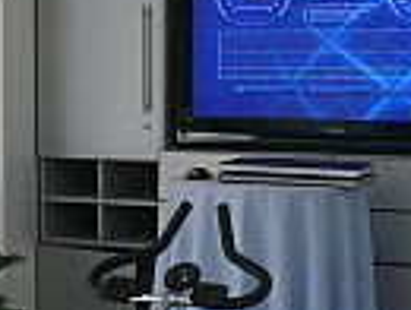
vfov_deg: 12.3
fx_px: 1439
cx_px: -32
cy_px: 183
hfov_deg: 15.8
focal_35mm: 121
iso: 100
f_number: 2.8
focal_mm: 7.4
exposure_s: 1/50
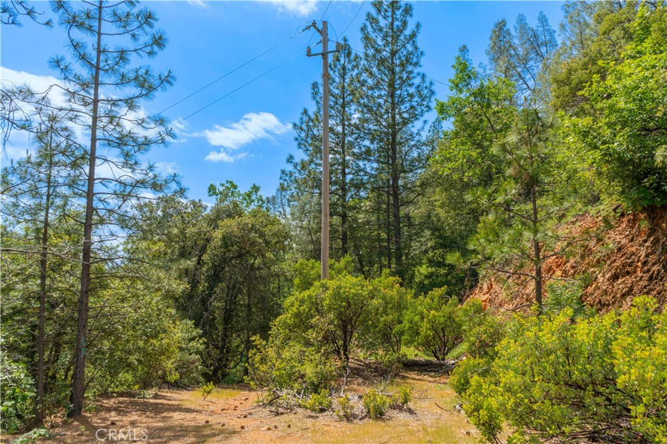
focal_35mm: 29
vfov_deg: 44.9
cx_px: 334
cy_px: 222
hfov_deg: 63.7
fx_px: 537
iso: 100
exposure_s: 1/125
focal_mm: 29
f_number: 9
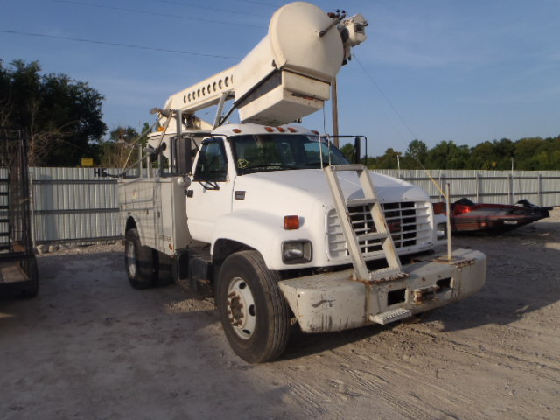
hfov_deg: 63.4
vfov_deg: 49.7
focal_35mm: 28
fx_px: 453
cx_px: 280
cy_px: 210
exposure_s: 1/500
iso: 80
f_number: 5.6
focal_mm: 5
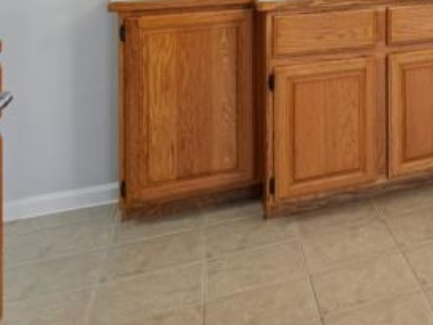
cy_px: -90
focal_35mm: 54
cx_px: 665
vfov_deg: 24.0
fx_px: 676
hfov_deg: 25.6
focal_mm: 10
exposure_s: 1/30
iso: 320
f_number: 8
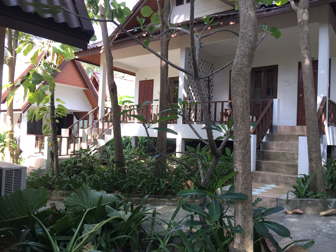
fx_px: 281
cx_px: 168
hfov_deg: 61.7
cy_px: 126
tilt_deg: +1.4
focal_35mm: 29
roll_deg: -2.6
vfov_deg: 48.2
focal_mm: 4.15
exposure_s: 1/120
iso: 50
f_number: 2.2
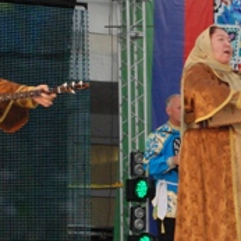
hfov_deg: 7.7
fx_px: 1788
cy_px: 137
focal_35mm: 227
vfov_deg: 7.7
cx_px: 263
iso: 1600
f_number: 9
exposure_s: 1/200
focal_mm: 48
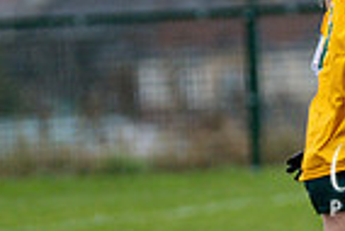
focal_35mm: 979
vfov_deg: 1.4
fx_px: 9392
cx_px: 488
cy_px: 133
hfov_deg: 2.1
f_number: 2.8
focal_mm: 240
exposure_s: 1/640
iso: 2000
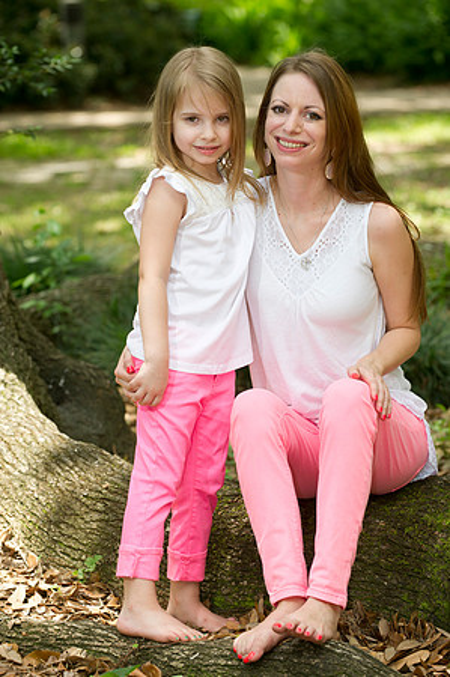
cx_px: 225
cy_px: 338
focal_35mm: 125
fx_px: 2349
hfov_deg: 10.9
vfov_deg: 16.4
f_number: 4
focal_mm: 125
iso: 200
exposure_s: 1/250
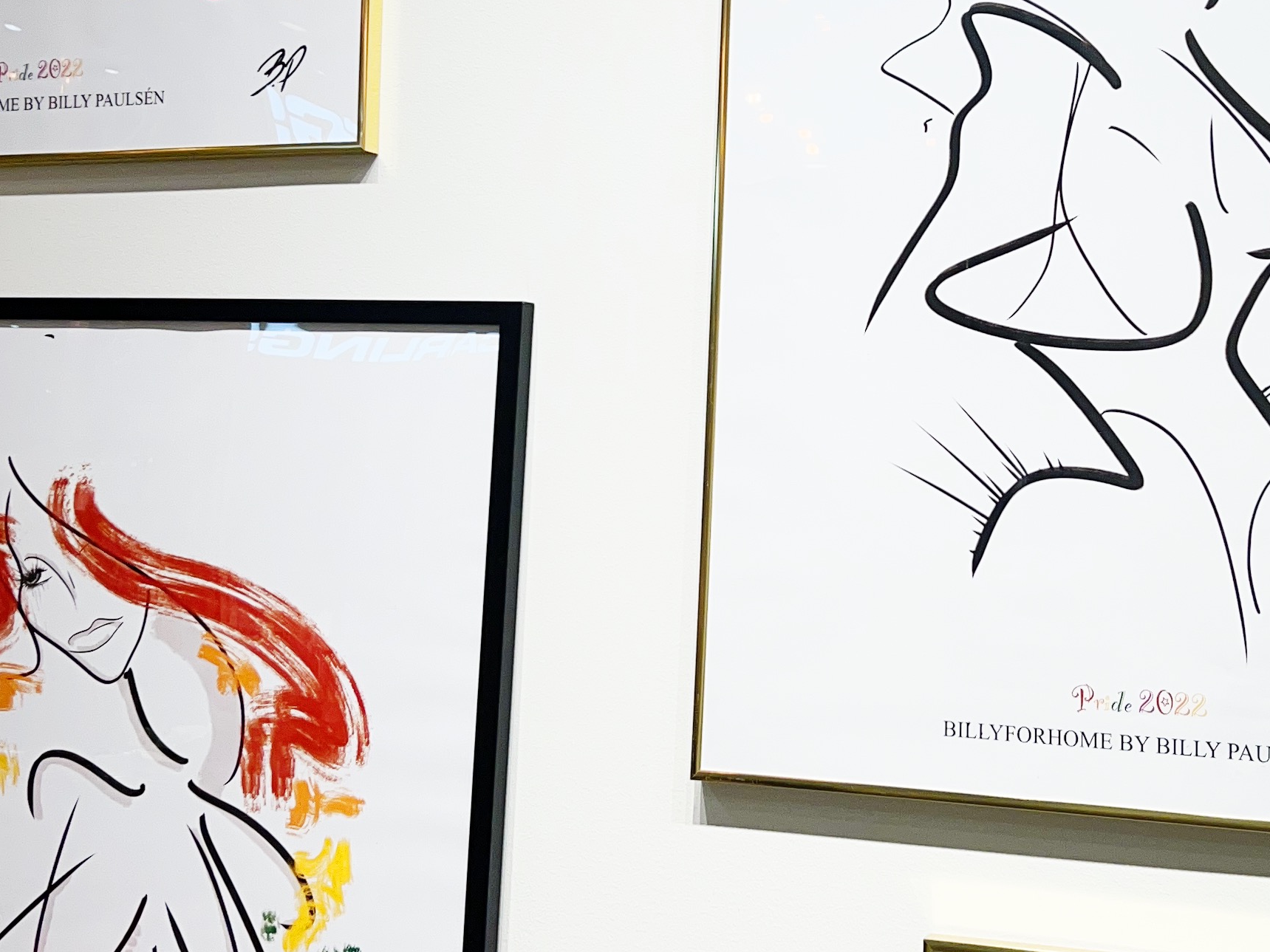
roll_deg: -2.2
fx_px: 2238
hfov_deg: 31.4
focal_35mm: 61
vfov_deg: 23.9
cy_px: 279
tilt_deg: +5.3
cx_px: 856
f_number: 1.5
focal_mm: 5.7
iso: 50
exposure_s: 1/558
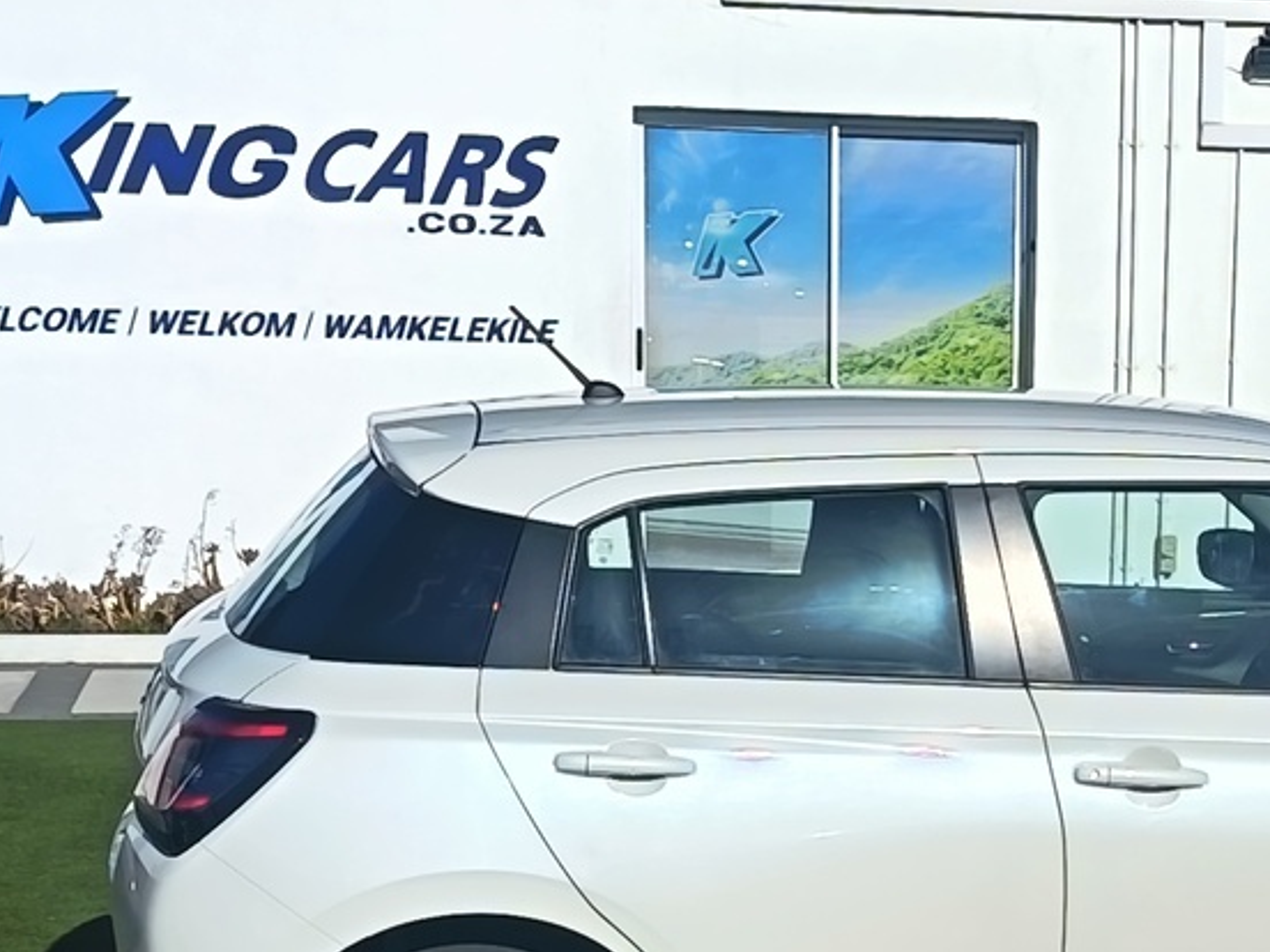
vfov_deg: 16.5
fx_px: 3265
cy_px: 676
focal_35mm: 89
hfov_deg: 21.6
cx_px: 1086
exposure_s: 1/2049
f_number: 1.75
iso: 107
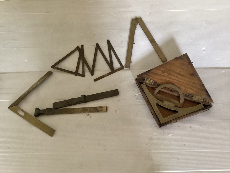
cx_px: 115
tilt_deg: -57.6
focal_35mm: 31
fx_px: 206
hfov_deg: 58.4
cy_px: 86
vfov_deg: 45.4
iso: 400
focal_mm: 3.3
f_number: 2.4
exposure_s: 1/25
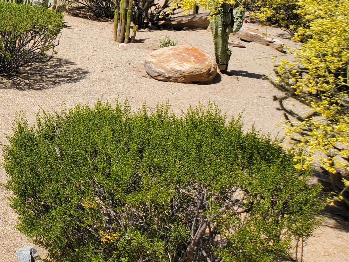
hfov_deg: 24.5
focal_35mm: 69
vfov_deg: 20.6
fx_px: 696
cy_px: -3
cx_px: -107
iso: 50
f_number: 2.4
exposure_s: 1/1632
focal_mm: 4.3
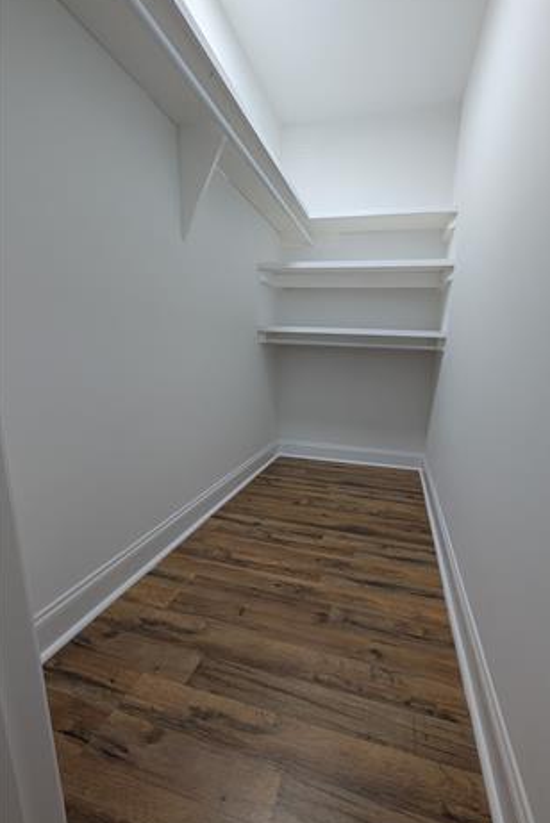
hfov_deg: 84.8
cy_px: 416
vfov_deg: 108.3
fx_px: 297
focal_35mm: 13
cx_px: 319
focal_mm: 2.02
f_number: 1.7
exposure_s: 1/60
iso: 79
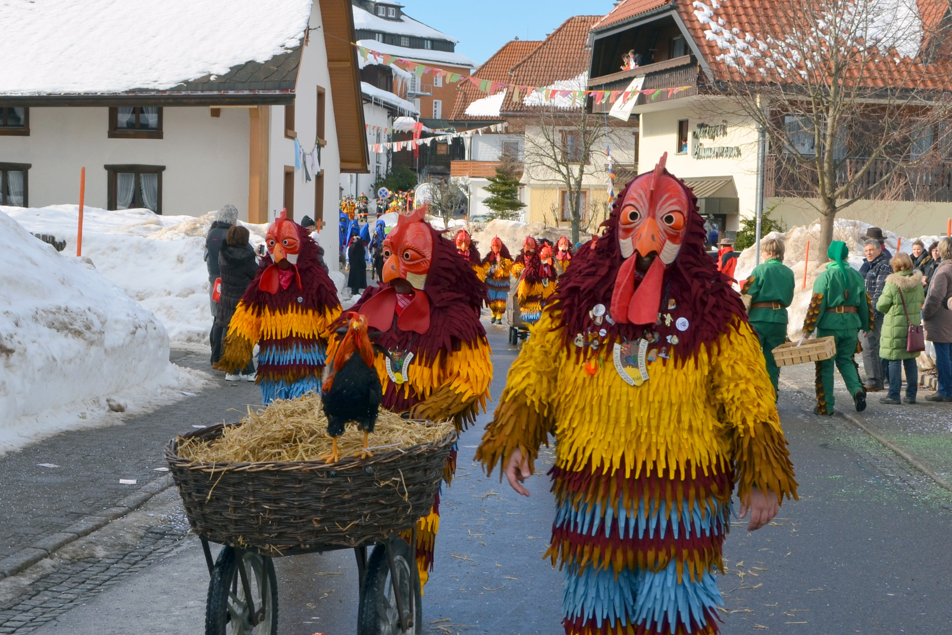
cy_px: 318
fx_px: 1031
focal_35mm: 39
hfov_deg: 49.5
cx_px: 476
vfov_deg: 34.2
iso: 100
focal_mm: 26
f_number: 9
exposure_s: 1/200
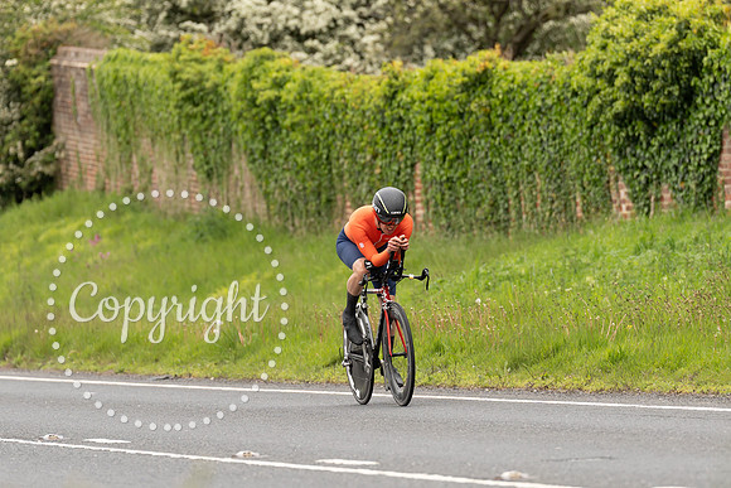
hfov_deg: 6.5
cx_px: 377
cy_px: 236
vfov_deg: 4.3
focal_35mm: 317
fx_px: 6433
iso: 320
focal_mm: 200
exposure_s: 1/1000
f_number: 3.5
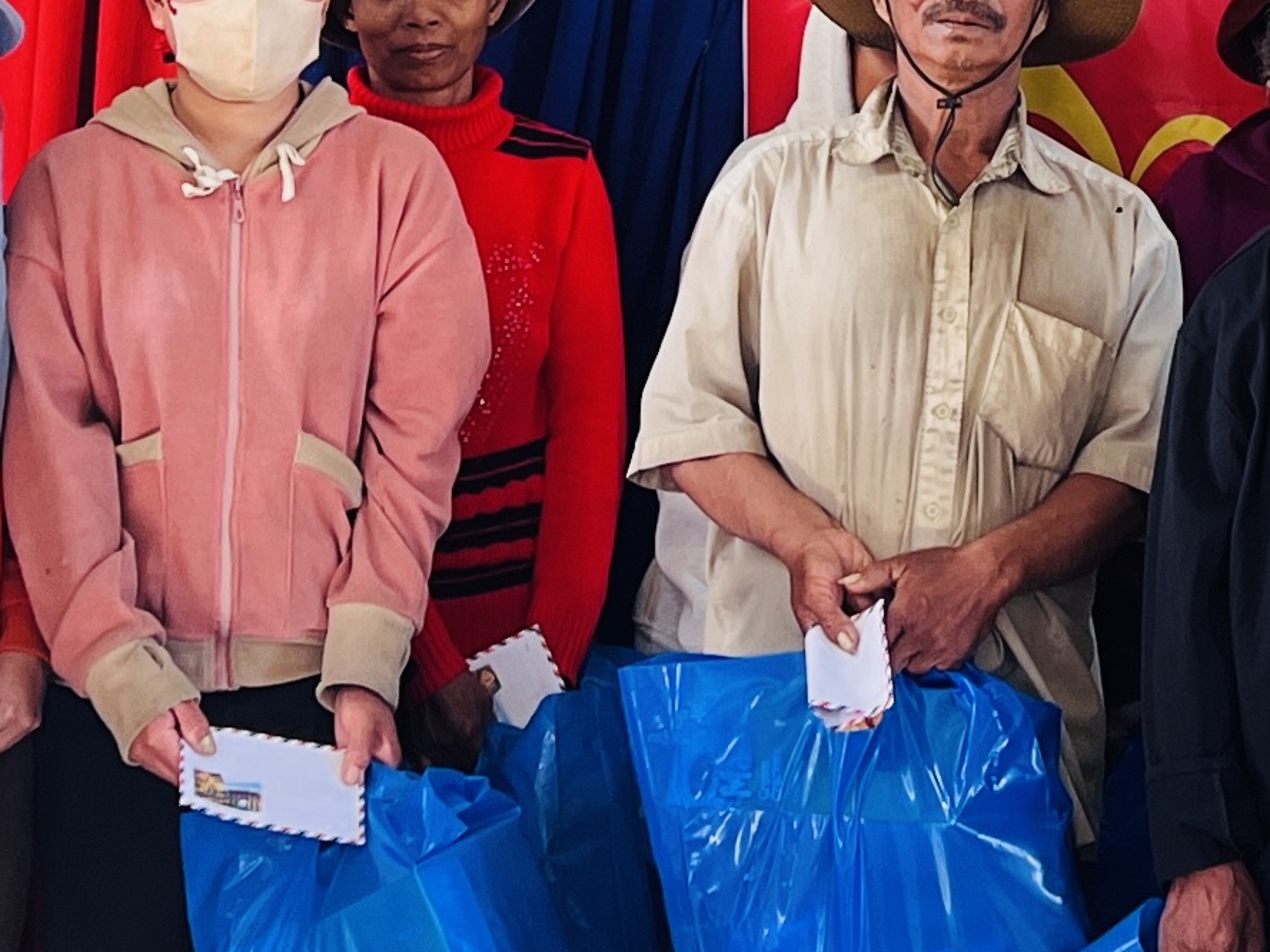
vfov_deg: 12.1
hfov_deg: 16.4
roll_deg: -0.8
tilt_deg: +4.7
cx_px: 1174
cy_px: -376
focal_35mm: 118
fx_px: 4329
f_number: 1.5
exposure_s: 1/100
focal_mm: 5.7
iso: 125
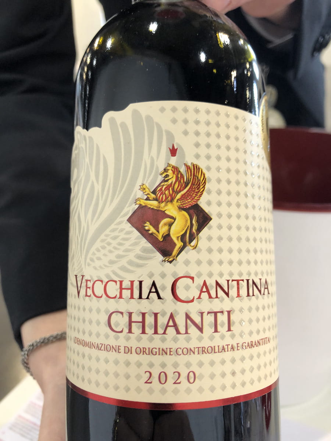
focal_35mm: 28
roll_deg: +3.9
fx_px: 357
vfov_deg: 63.4
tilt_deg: -25.9
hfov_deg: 49.7
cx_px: 166
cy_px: 220
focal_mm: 4
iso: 40
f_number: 1.8
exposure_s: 1/20
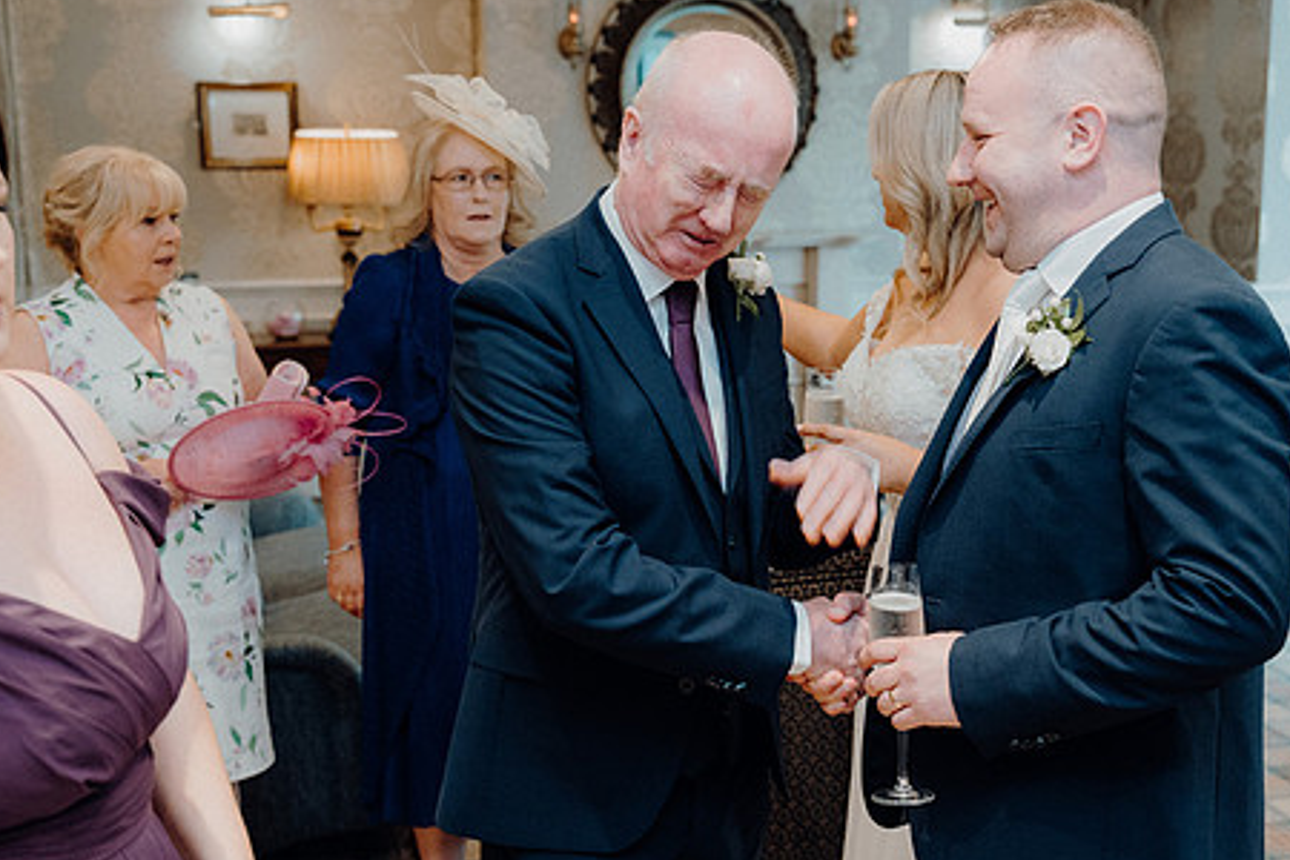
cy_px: 463
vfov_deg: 27.5
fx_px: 1756
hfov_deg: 40.2
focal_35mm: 49
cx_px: 740
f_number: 3.5
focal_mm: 38
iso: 2500
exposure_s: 1/160
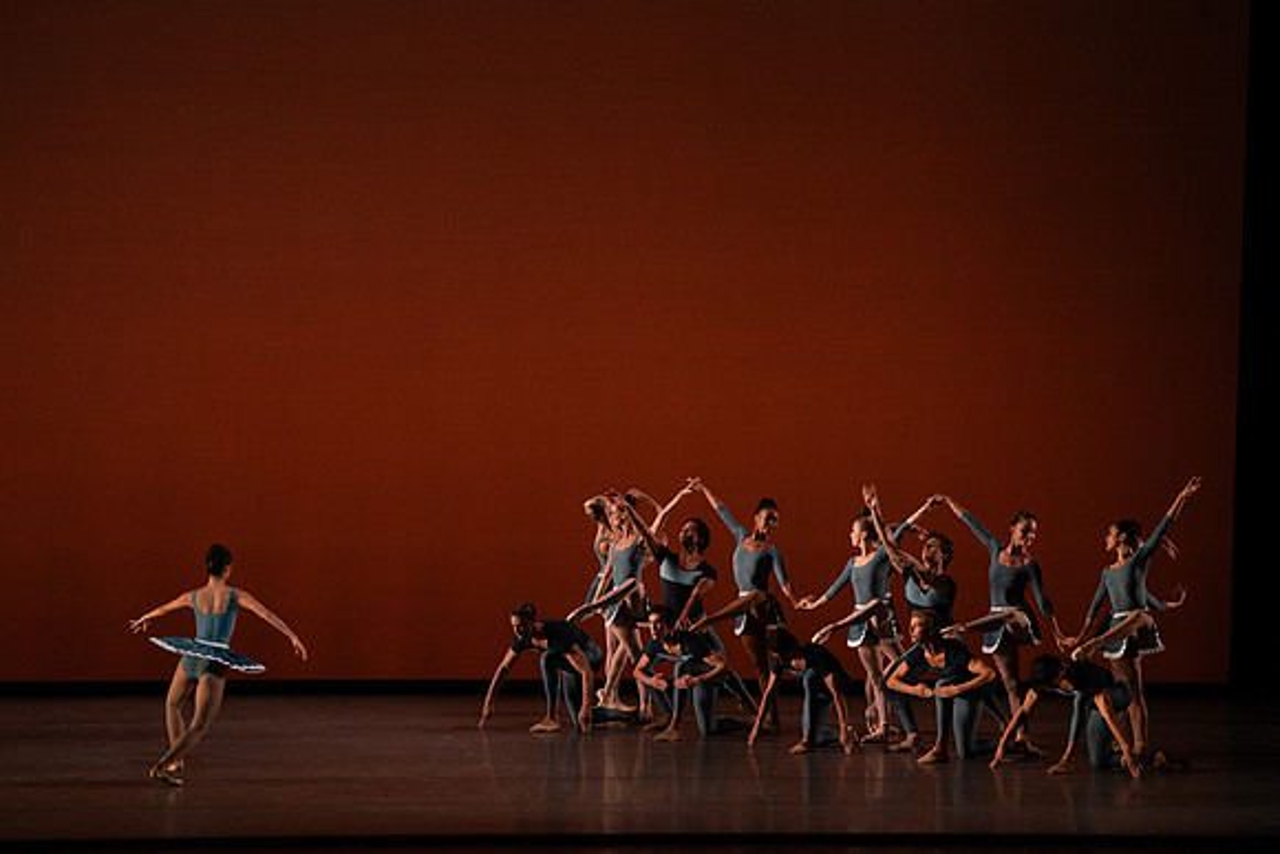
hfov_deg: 12.8
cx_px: 640
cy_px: 427
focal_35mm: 160
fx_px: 5690
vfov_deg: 8.6
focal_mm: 160
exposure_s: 1/400
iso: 5000
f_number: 9
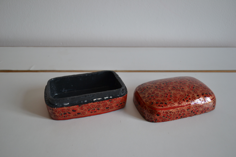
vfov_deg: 36.9
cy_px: 78
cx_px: 118
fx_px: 236
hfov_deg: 53.1
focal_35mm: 36
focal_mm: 24
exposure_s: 1/40
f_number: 4
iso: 400
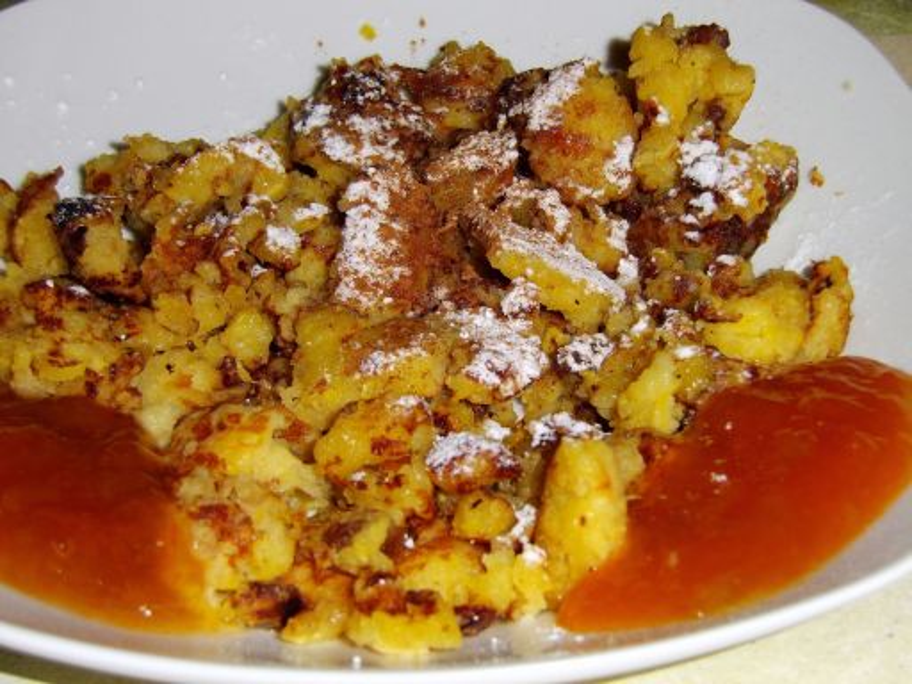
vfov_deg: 19.1
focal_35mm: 77
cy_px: 342
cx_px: 456
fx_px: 2029
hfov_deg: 25.3
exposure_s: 1/80
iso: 100
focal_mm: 13.8
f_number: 3.9
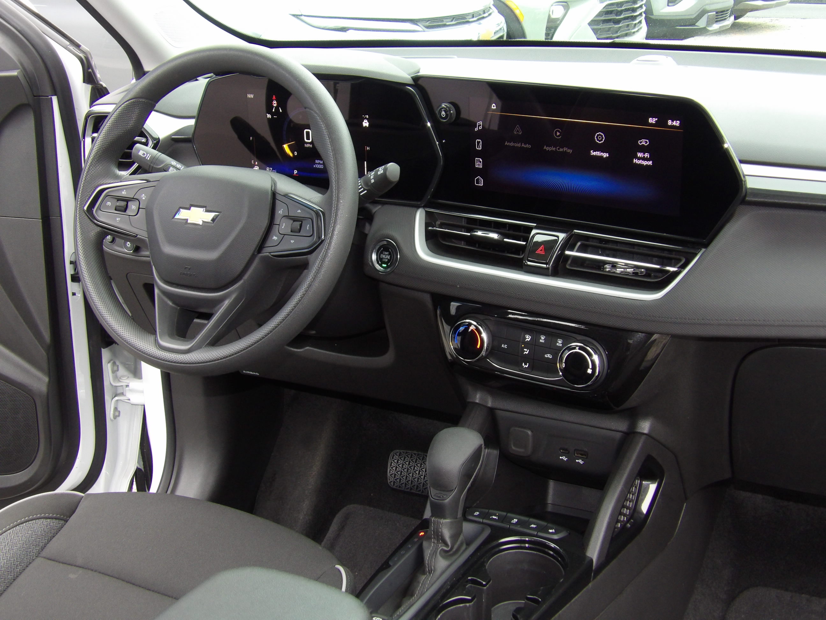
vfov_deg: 31.5
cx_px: 413
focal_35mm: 46
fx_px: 1098
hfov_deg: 41.2
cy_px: 310
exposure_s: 1/30
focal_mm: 8.2
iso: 250
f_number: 3.8
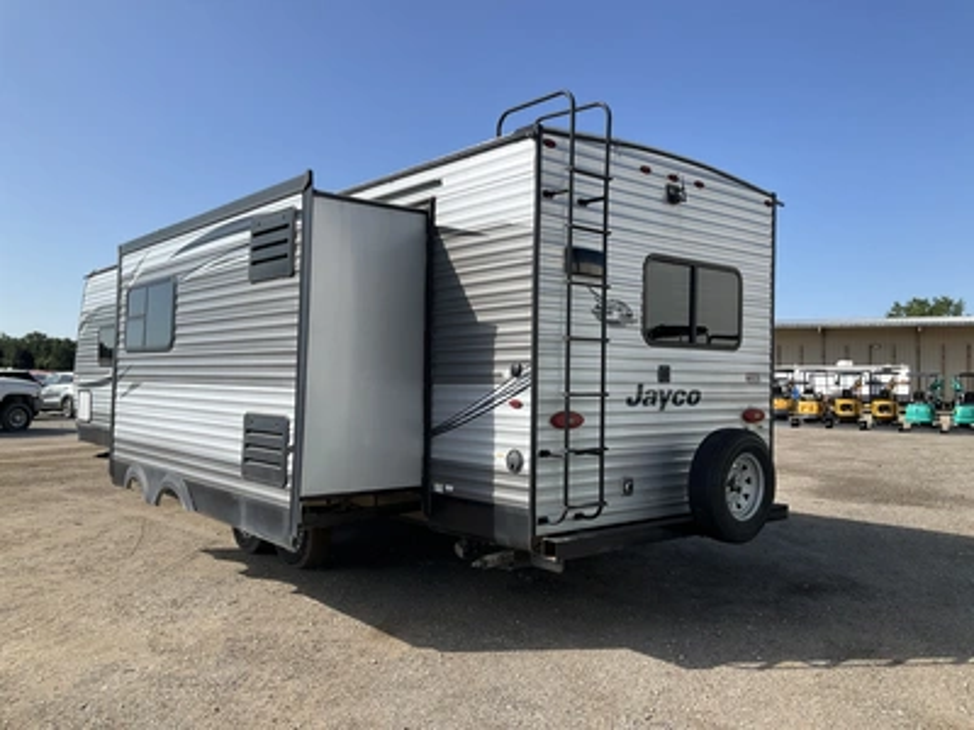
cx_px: 487
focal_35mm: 29
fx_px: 816
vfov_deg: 48.2
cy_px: 365
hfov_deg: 61.7
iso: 25
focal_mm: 3
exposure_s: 1/1626
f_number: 1.8
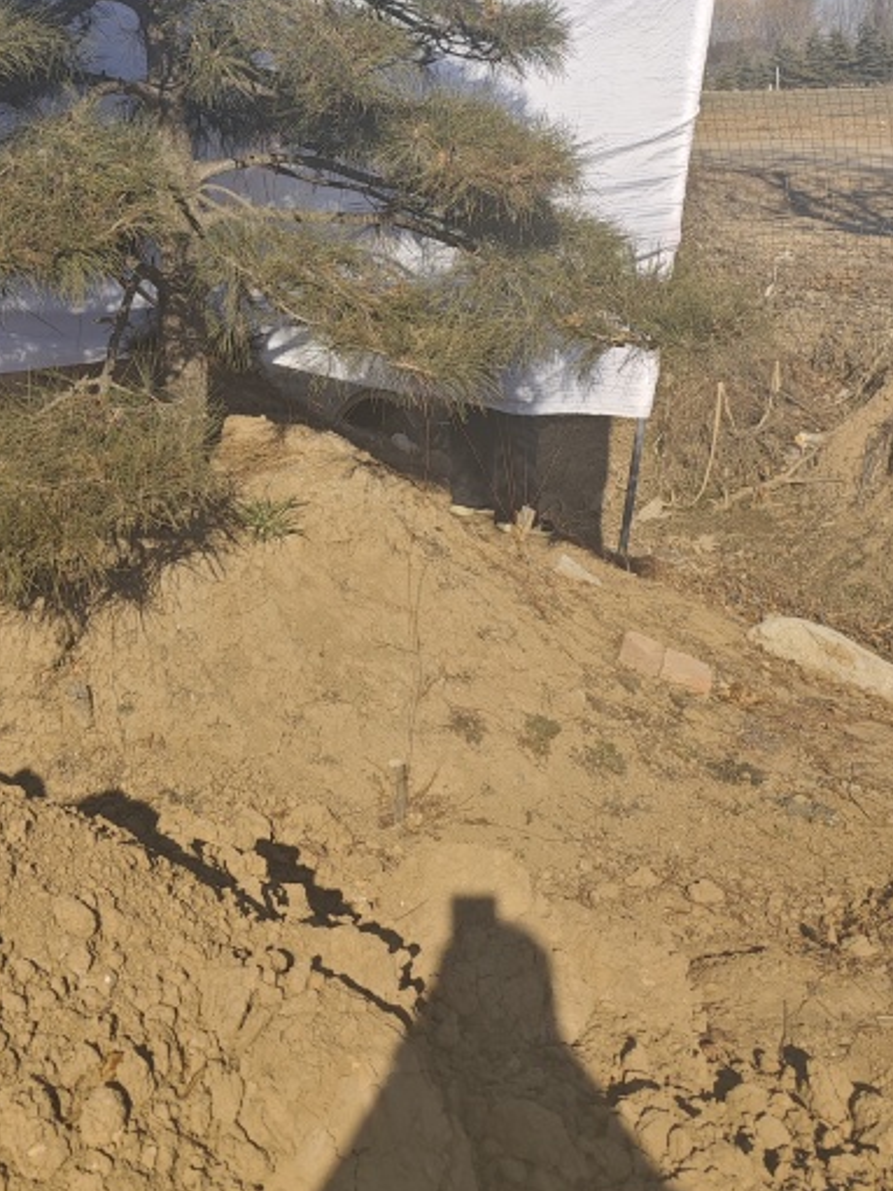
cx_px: 191
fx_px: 1652
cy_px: 76
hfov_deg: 29.6
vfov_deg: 36.7
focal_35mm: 48
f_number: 1.9
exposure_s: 1/2567
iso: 50
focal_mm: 8.7
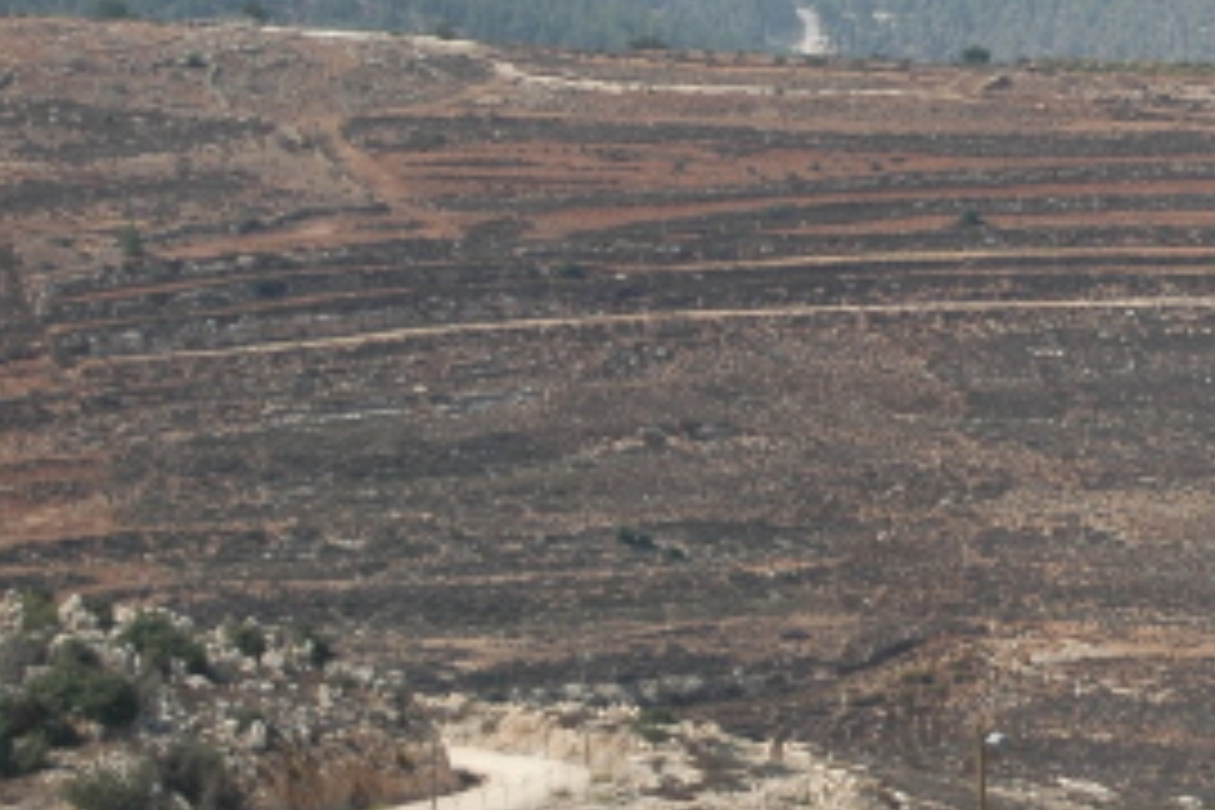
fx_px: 8047
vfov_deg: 5.7
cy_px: 18
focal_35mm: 238
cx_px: 1485
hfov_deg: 8.5
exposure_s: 1/1600
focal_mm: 55
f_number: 4.8
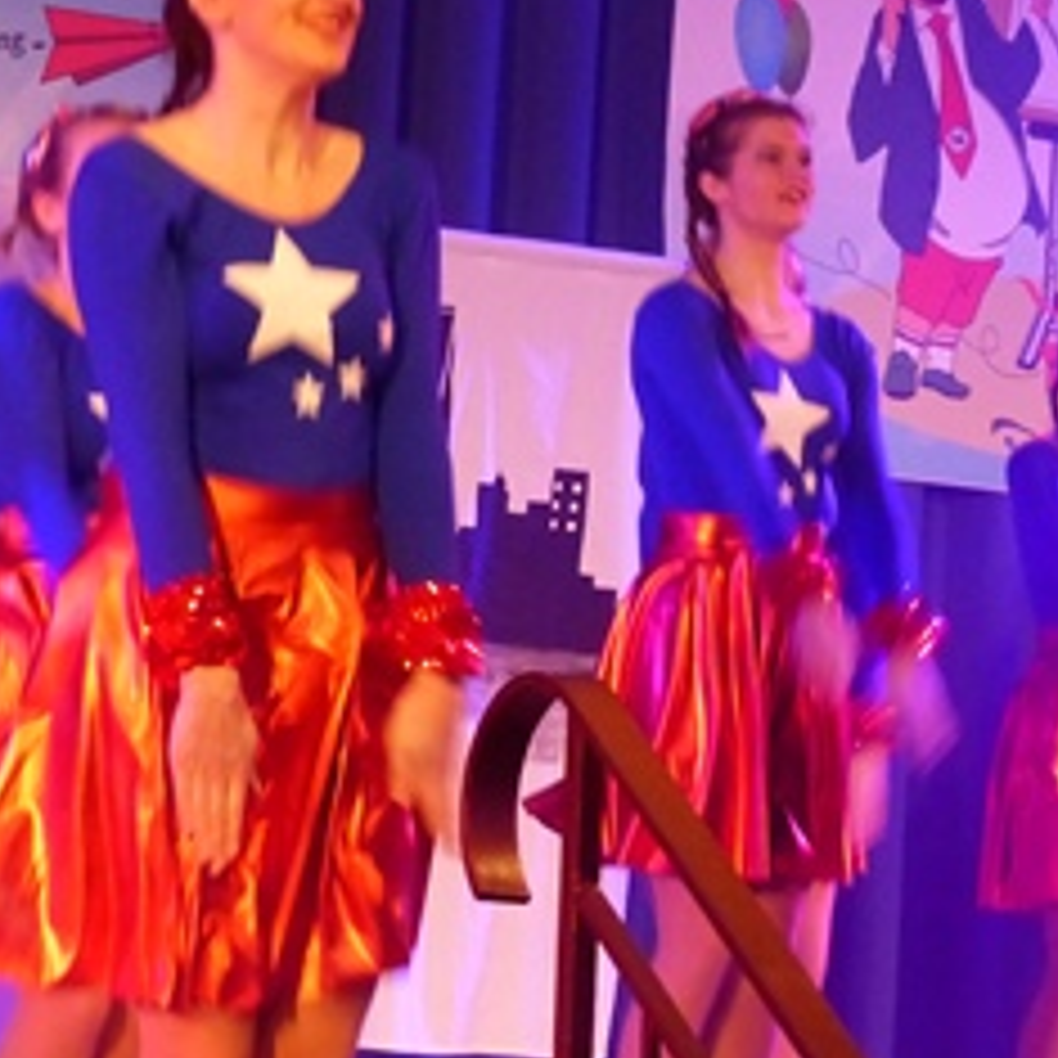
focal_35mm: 166
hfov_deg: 10.5
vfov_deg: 10.5
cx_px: 851
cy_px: 522
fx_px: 5740
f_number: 2.8
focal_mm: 12.5
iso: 800
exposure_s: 1/60
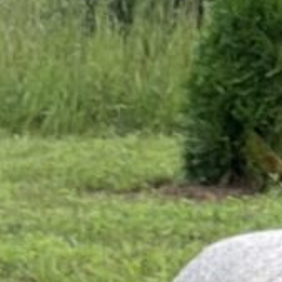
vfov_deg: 6.2
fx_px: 2000
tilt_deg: -26.3
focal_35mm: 217
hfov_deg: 8.0
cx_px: 0
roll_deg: -3.5
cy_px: 1230
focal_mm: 4.2
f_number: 1.6
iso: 32
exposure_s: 1/433
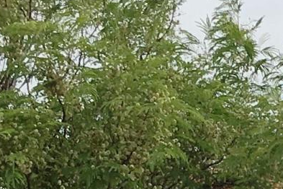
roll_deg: -1.6
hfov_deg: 8.4
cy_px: 475
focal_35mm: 230
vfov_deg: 5.7
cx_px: 589
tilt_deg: -7.0
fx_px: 1808
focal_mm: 4.15
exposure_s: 1/2024
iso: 25
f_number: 2.2
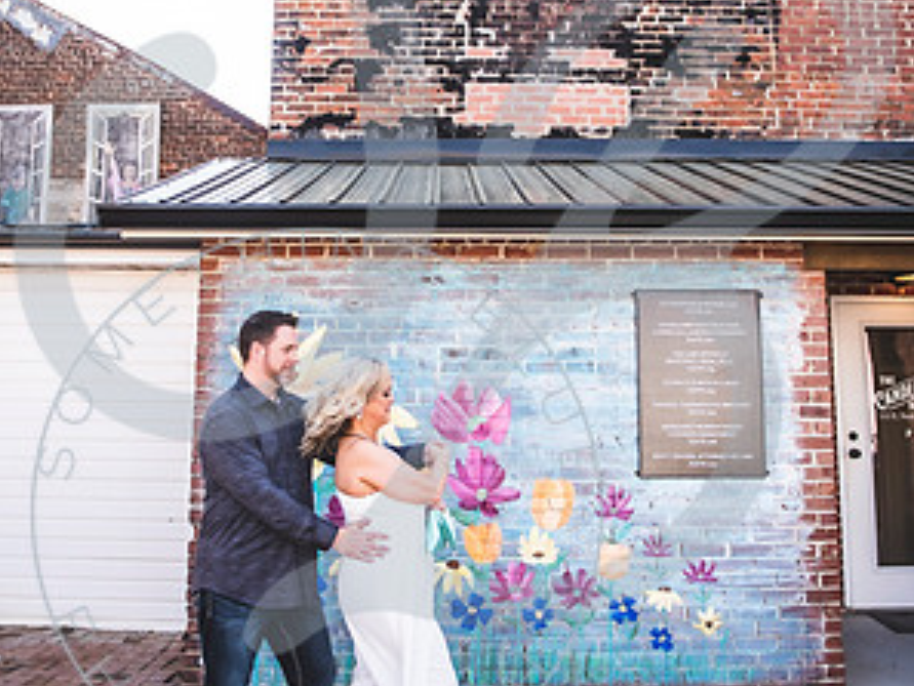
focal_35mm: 35
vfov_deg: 40.6
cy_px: 280
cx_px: 455
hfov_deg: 52.6
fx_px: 925
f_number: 2.8
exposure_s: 1/400
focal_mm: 24
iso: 100
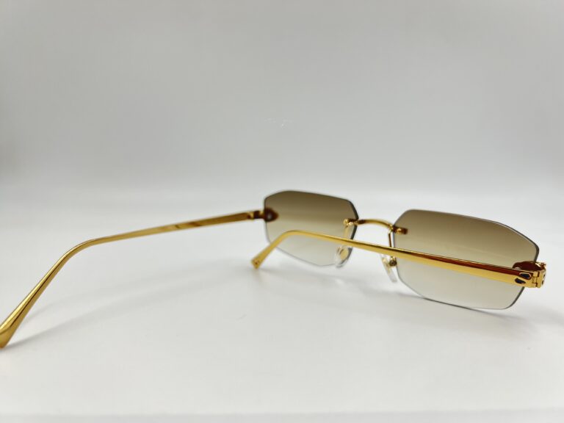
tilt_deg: -4.5
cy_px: 212
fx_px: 424
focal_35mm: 26
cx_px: 282
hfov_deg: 67.3
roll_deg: +0.5
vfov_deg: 53.1
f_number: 1.5
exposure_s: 1/124
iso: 64
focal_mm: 5.7
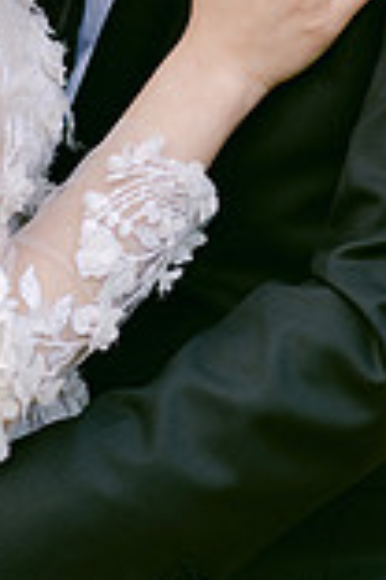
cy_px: -138
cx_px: 56
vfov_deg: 8.3
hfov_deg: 5.6
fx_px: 3940
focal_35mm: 245
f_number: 2.8
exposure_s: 1/320
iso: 100
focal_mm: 85
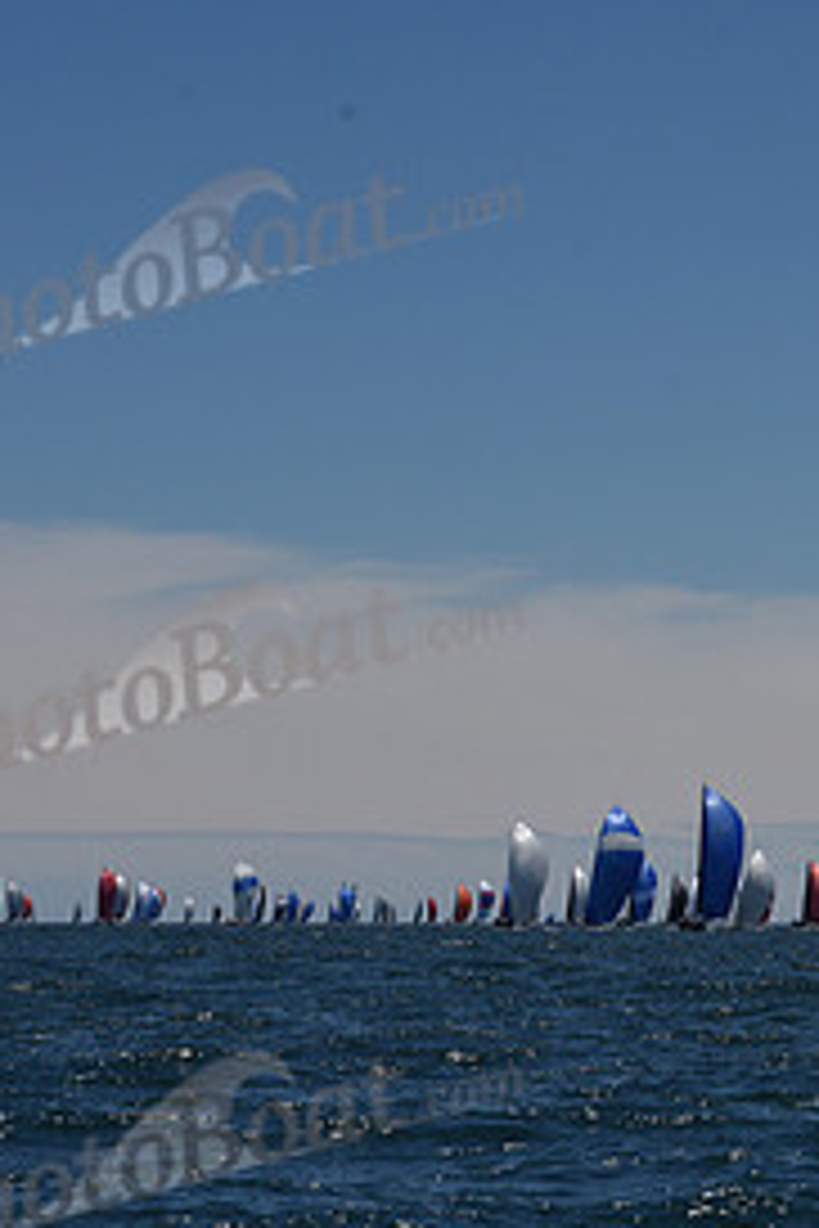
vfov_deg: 13.7
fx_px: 5084
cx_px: 760
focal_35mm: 149
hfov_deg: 9.2
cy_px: 848
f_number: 11
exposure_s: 1/800
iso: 250
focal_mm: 70
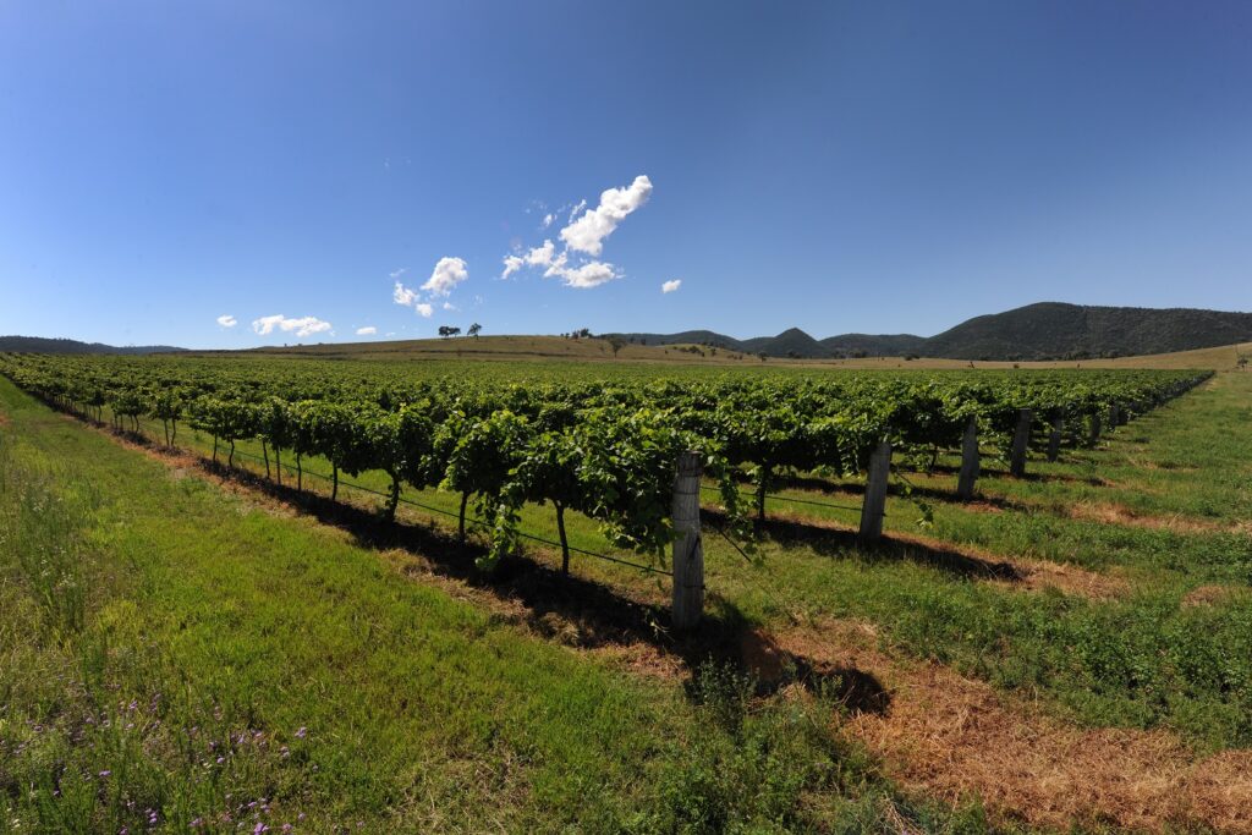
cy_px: 418
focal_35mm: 14
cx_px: 626
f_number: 13
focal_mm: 14
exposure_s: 1/640
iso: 400
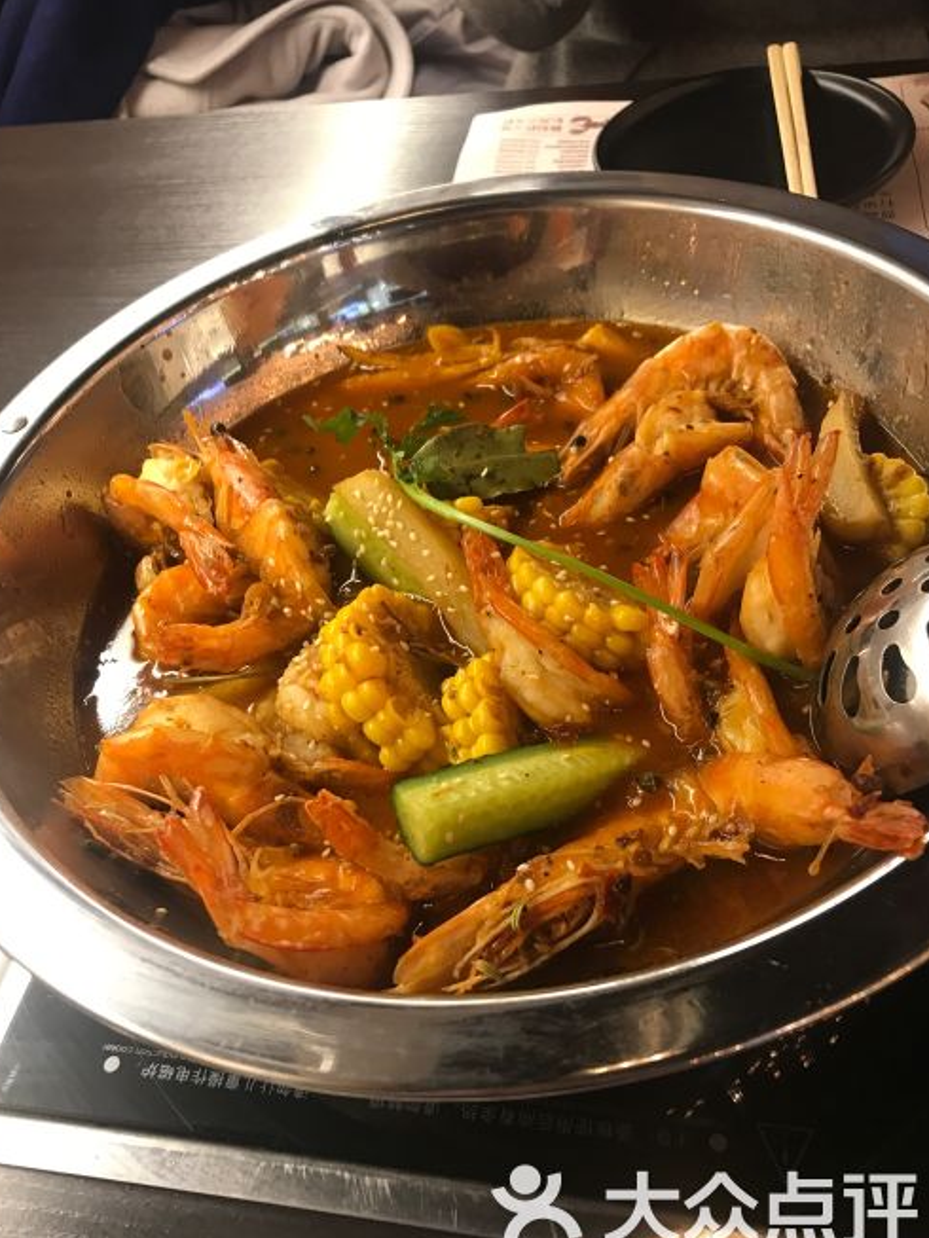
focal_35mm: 30
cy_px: 645
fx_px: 1073
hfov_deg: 46.8
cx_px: 469
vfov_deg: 59.9
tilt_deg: -48.7
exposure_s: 1/17
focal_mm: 3.99
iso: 50
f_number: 1.8
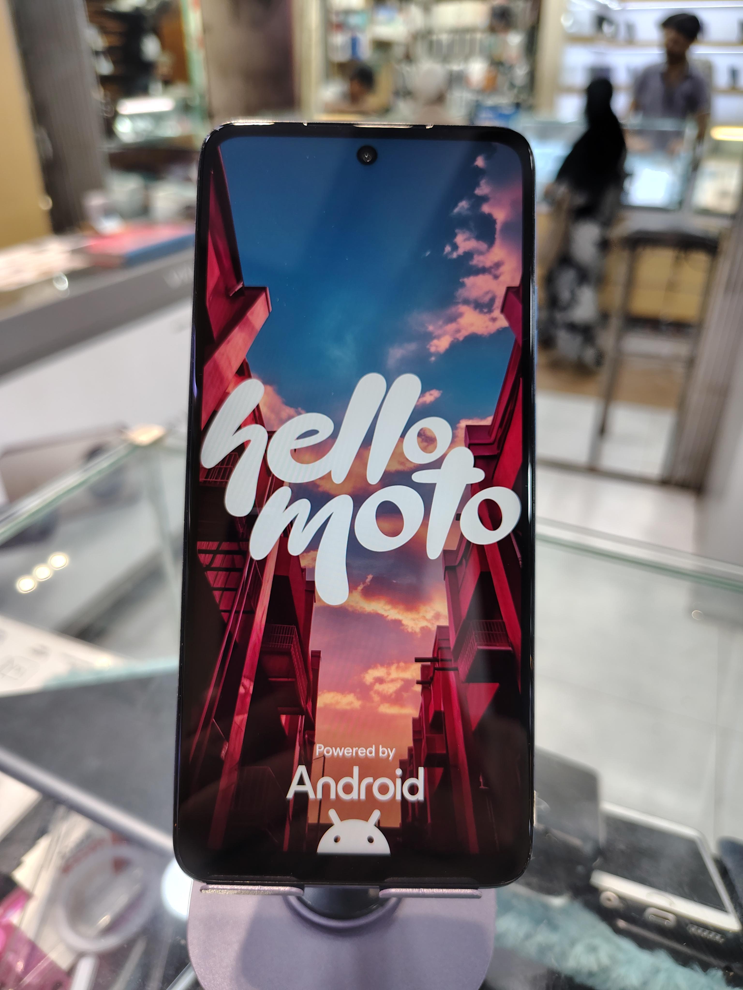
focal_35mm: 24
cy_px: 495
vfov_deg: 71.6
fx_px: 687
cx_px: 372
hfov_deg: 56.8
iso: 379
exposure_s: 1/100
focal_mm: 5.56
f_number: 1.8
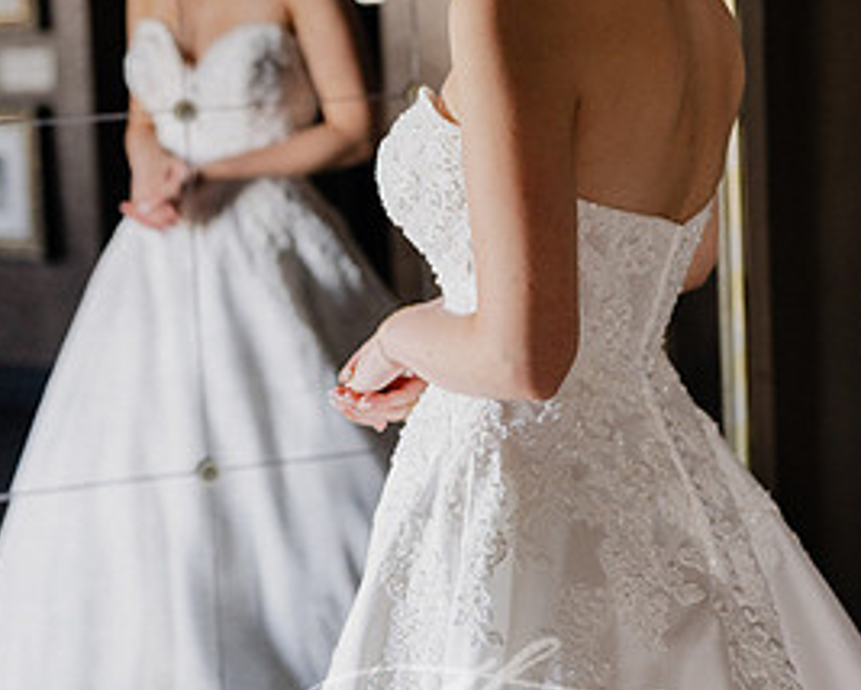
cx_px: 464
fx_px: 2015
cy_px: 139
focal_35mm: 79
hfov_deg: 24.1
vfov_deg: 19.2
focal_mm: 50
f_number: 2.8
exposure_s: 1/125
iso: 1600
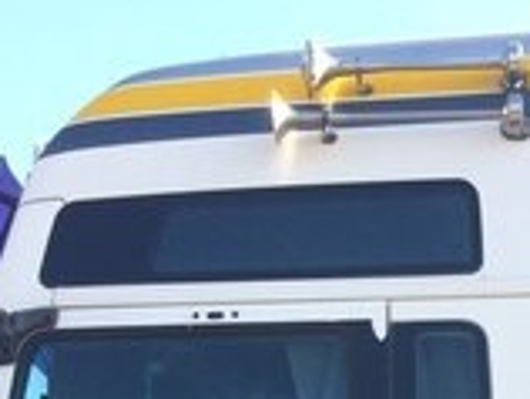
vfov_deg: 14.1
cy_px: 754
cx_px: 433
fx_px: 1395
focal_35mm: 91
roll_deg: -1.3
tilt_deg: +0.6
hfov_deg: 21.2
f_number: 2.2
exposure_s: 1/383
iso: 32
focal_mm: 4.15
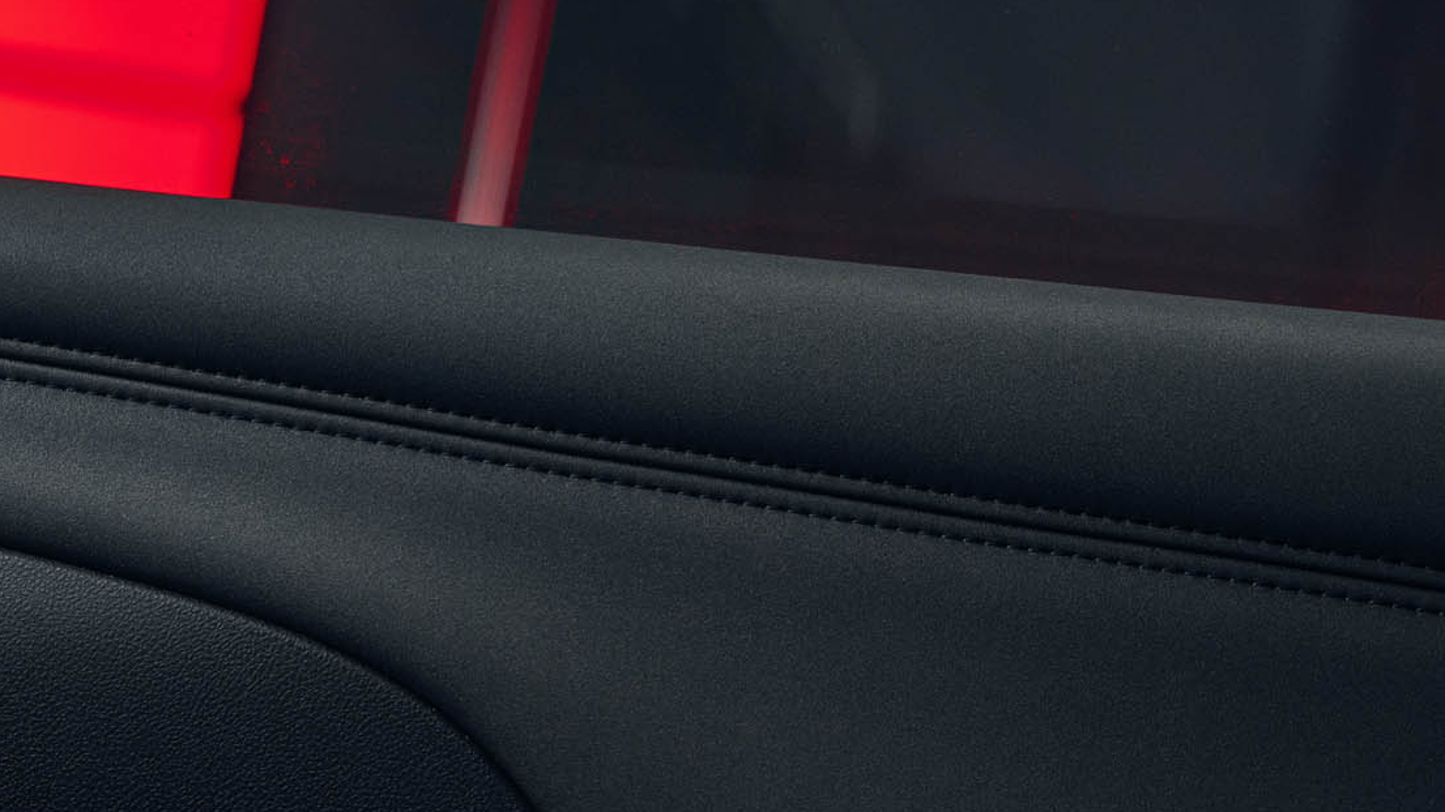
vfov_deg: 8.7
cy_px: 1162
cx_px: -169
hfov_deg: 15.3
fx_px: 5219
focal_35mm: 136
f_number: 4
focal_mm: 44.4
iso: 800
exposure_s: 1/13
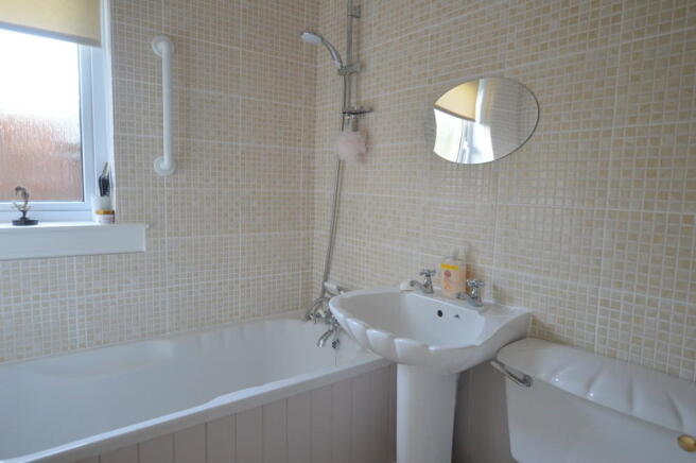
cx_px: 348
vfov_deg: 59.4
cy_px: 232
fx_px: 406
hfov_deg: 81.3
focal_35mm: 21
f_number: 3.5
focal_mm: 14
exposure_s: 1/60
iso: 560
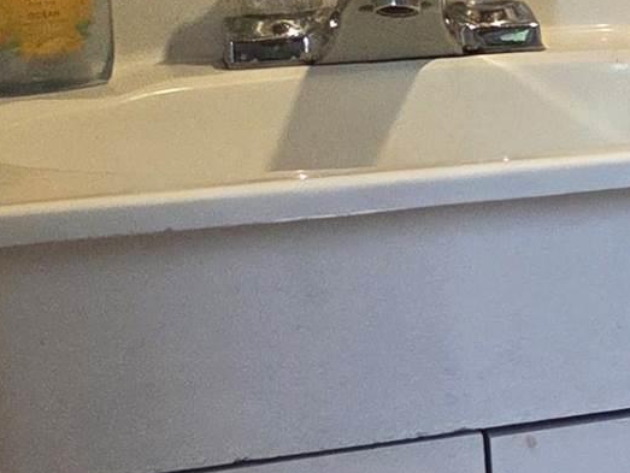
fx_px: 2459
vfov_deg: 11.0
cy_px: 82
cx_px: 1803
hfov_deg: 10.7
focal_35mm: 135
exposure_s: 1/120
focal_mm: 5.4
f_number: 1.8
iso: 320
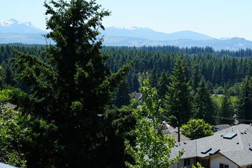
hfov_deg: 24.1
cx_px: 199
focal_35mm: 83
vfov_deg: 16.3
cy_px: 135
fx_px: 581
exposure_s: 1/400
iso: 100
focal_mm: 39
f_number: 5
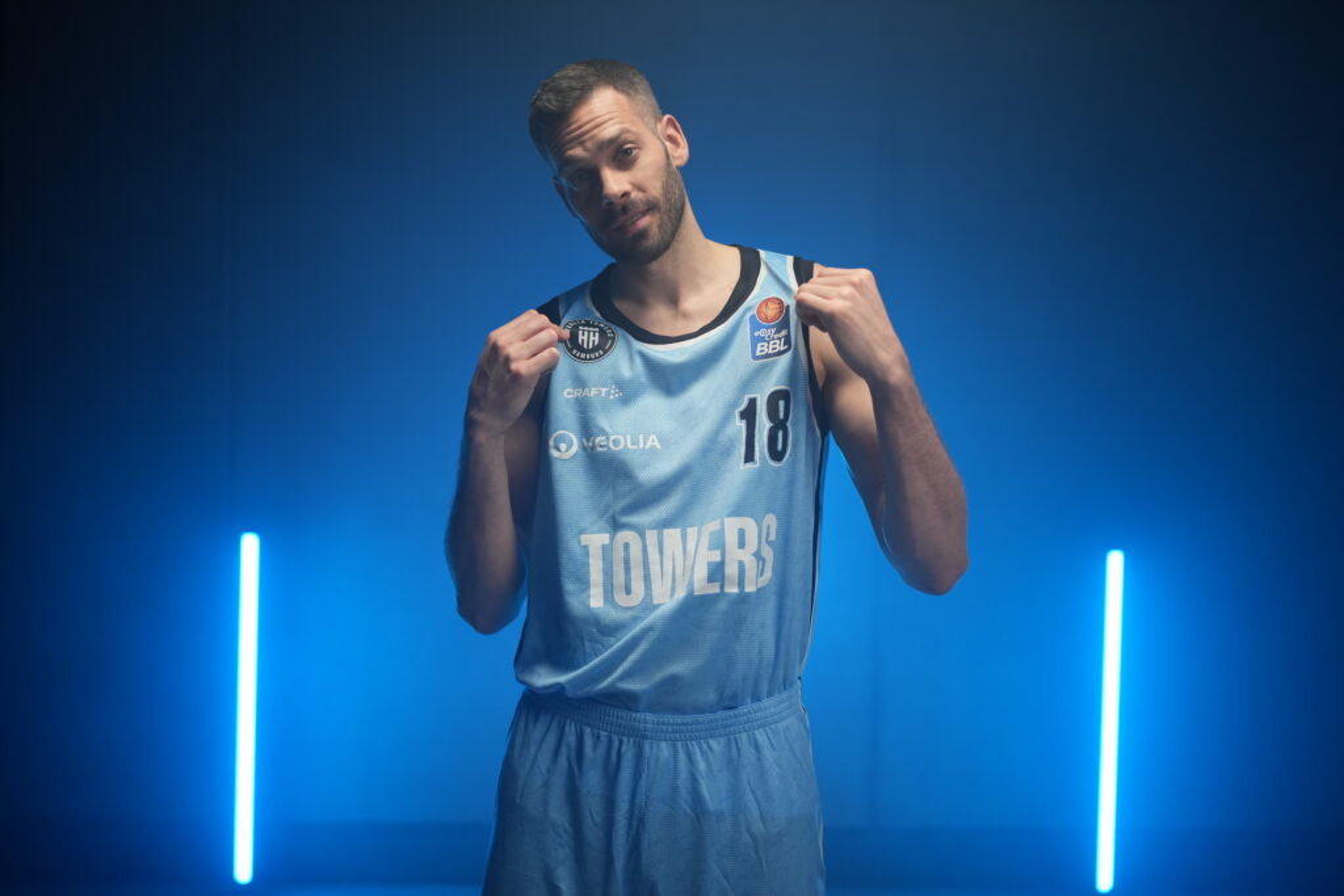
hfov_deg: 54.4
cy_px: 448
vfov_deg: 37.9
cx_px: 672
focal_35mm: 35
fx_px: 1307
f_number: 1.4
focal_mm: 35
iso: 640
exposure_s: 1/320
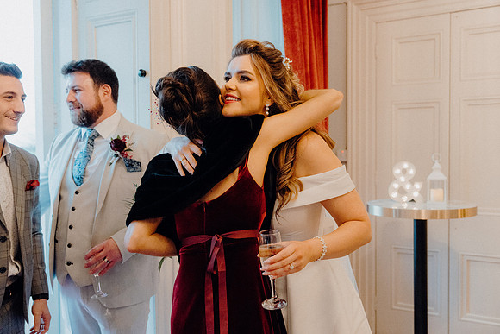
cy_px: 167
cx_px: 250
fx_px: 472
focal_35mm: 34
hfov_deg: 55.8
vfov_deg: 38.9
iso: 5000
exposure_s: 1/200
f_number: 3.5
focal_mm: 34
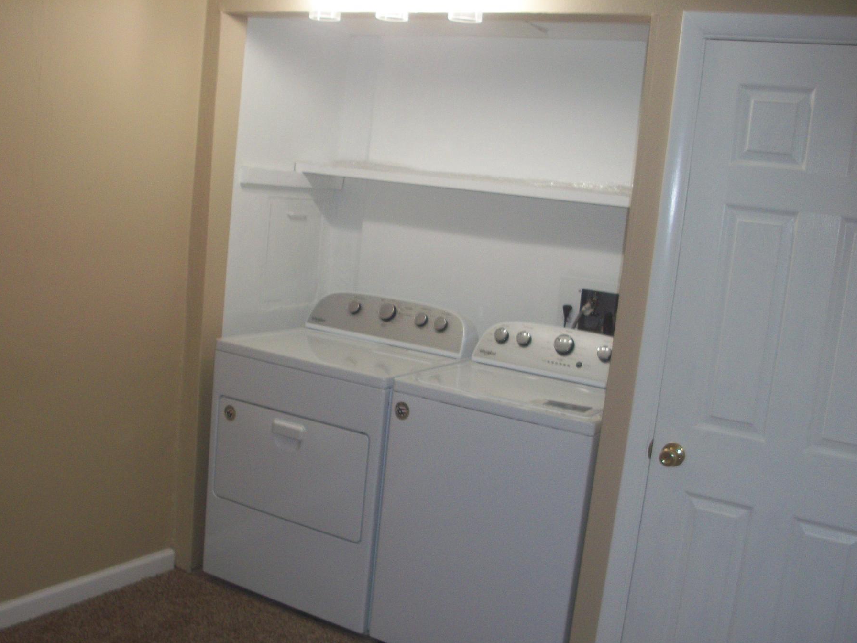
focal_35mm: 40
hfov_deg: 46.7
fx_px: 990
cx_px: 369
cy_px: 365
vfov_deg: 35.9
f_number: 3.1
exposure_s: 1/60
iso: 160
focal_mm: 6.3
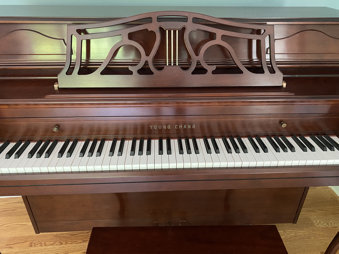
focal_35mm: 27
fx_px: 264
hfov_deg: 65.3
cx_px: 173
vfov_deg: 51.3
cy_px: 129
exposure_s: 1/30
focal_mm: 4.25
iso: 640
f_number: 1.8
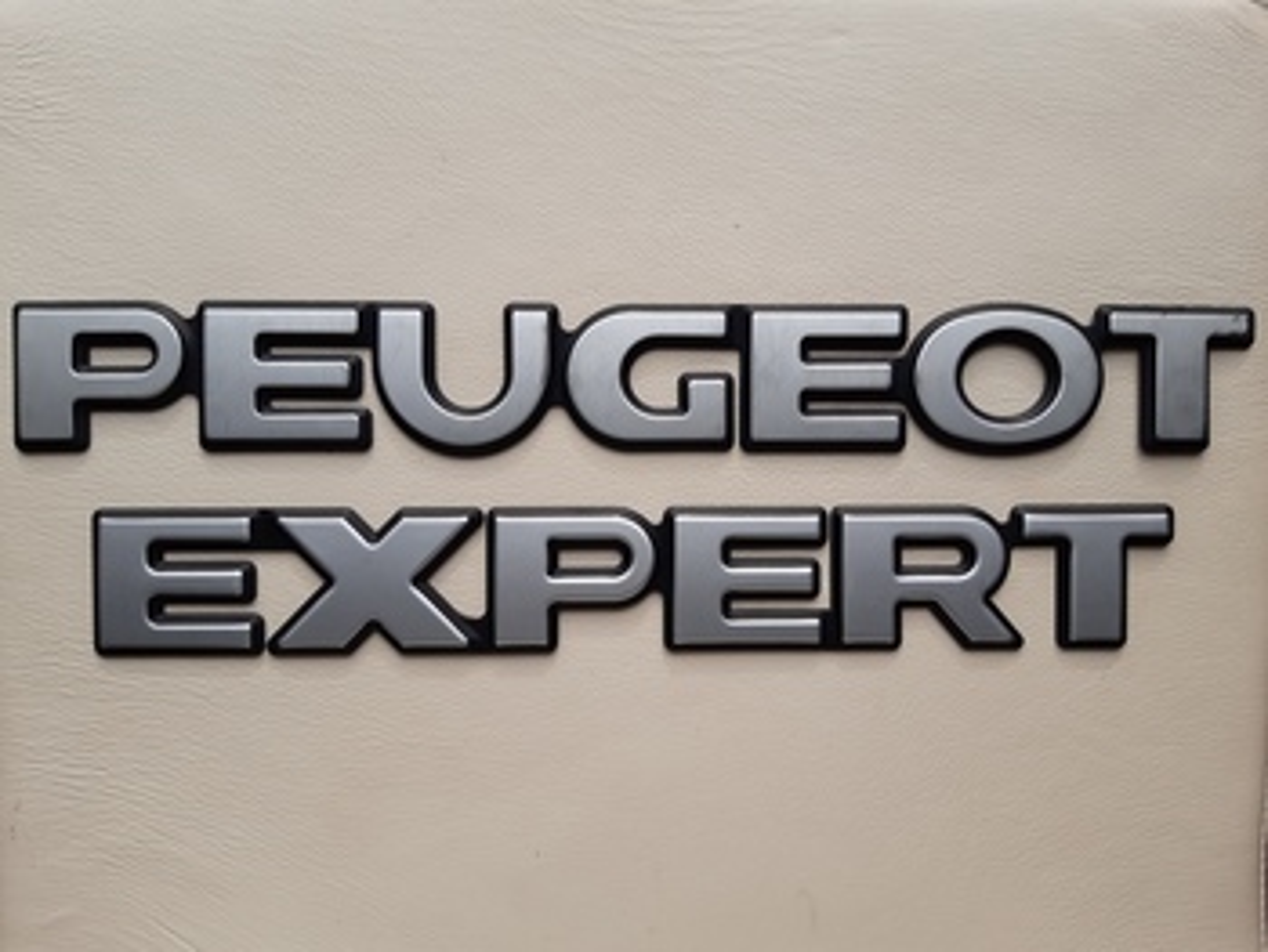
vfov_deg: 53.1
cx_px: 634
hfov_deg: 67.3
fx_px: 953
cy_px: 476
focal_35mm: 26
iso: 40
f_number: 1.7
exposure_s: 1/472
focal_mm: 3.92
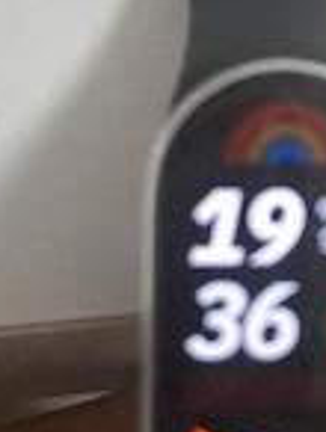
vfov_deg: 30.5
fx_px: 789
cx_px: 285
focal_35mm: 63
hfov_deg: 22.8
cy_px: 154
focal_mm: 5.54
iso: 320
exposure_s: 1/40
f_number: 1.8
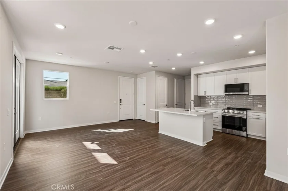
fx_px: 128
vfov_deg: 73.7
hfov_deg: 96.8
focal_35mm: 16
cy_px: 96
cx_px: 144
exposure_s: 1/60
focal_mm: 16
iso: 400
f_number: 8
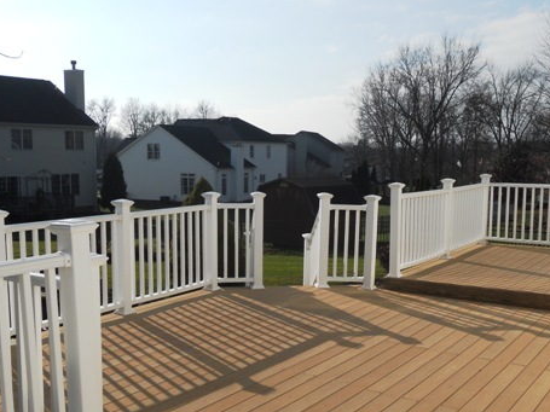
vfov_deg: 32.0
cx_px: 284
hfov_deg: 42.1
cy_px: 268
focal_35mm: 45
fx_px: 715
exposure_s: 1/1500
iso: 80
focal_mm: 5.8
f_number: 3.5
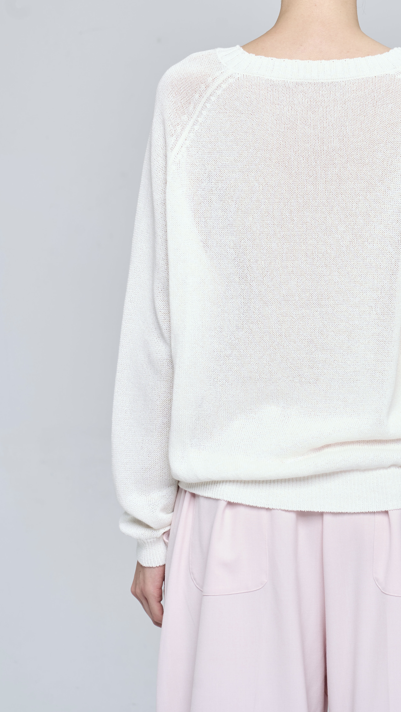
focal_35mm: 119
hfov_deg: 10.2
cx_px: 315
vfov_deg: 18.0
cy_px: 263
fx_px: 2249
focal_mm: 85
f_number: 8
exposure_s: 1/125
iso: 200
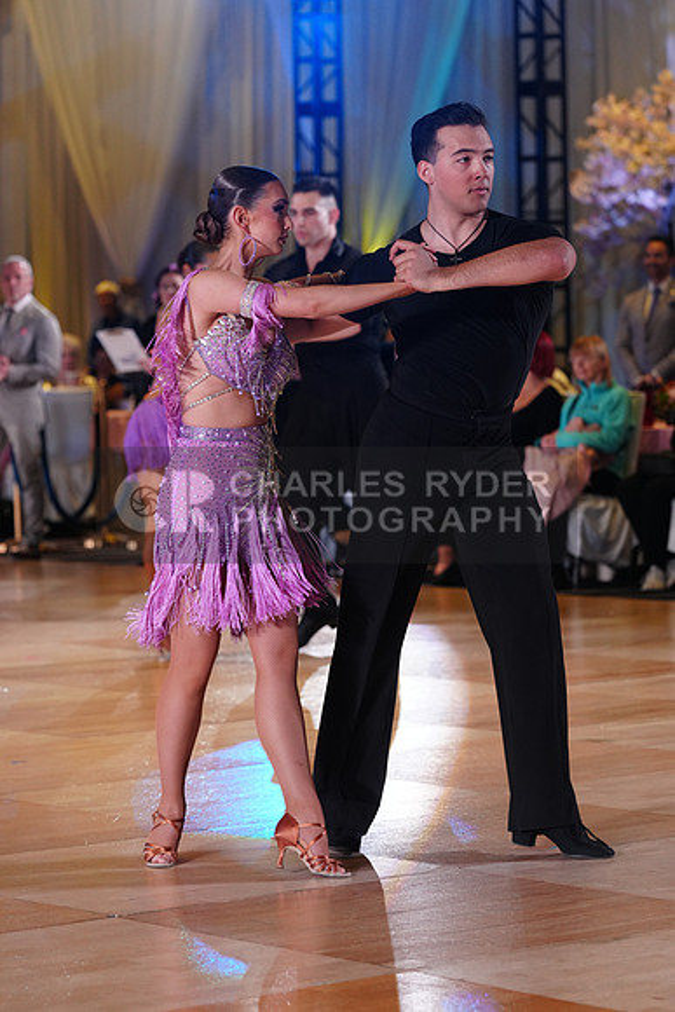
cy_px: 506
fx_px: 3513
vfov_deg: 16.4
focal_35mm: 125
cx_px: 338
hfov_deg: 11.0
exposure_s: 1/400
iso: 2000
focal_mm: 125
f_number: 4
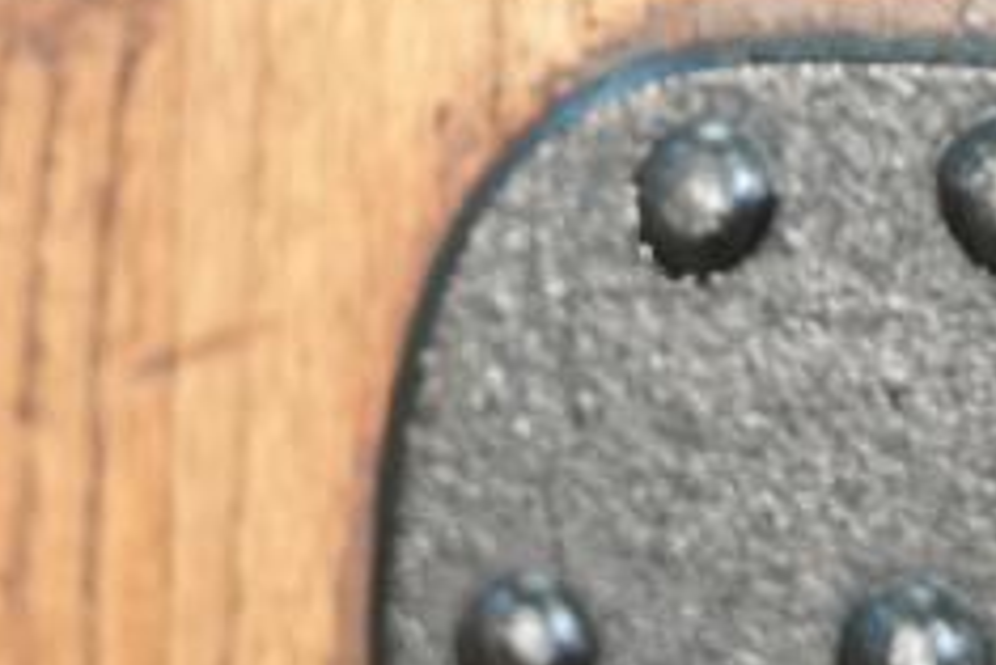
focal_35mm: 434
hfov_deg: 4.7
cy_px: -362
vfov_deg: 3.2
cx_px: 793
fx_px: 12014
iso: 2500
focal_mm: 94
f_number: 4
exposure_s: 1/100
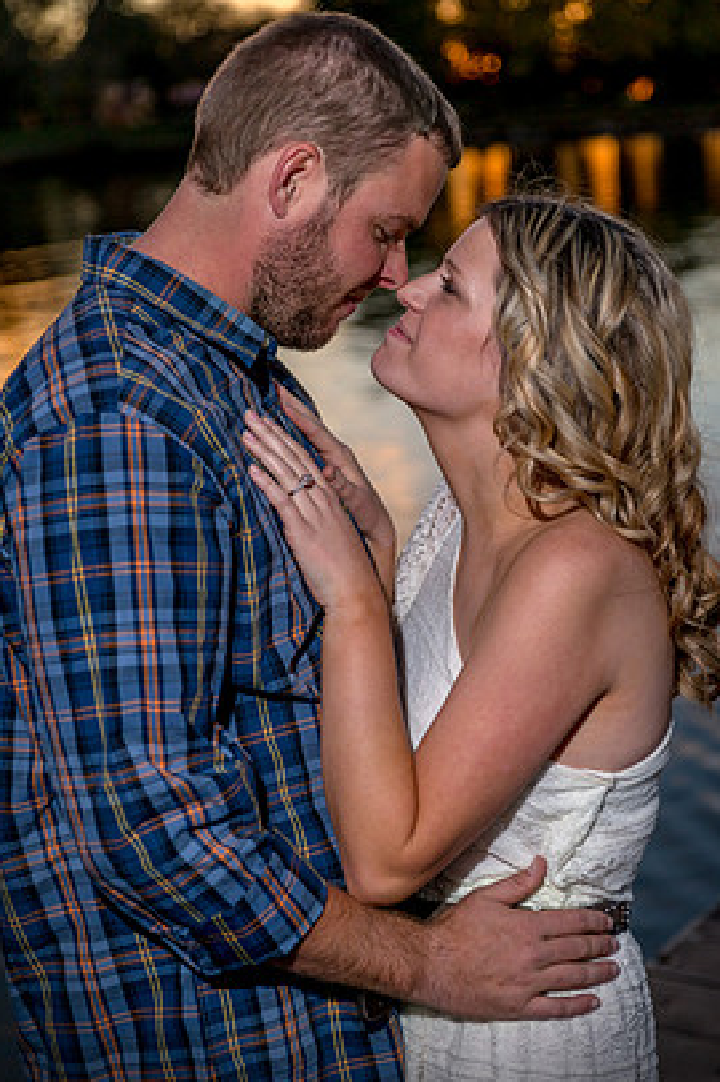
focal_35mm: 61
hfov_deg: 22.2
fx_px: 1833
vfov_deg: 32.9
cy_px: 554
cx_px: 341
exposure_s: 1/800
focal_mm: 55
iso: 250
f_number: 2.8
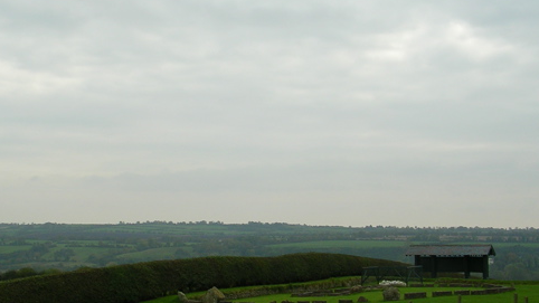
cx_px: 228
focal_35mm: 55
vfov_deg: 21.8
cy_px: 189
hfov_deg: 37.8
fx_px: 786
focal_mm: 5.8
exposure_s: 1/190
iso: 50
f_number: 5.6
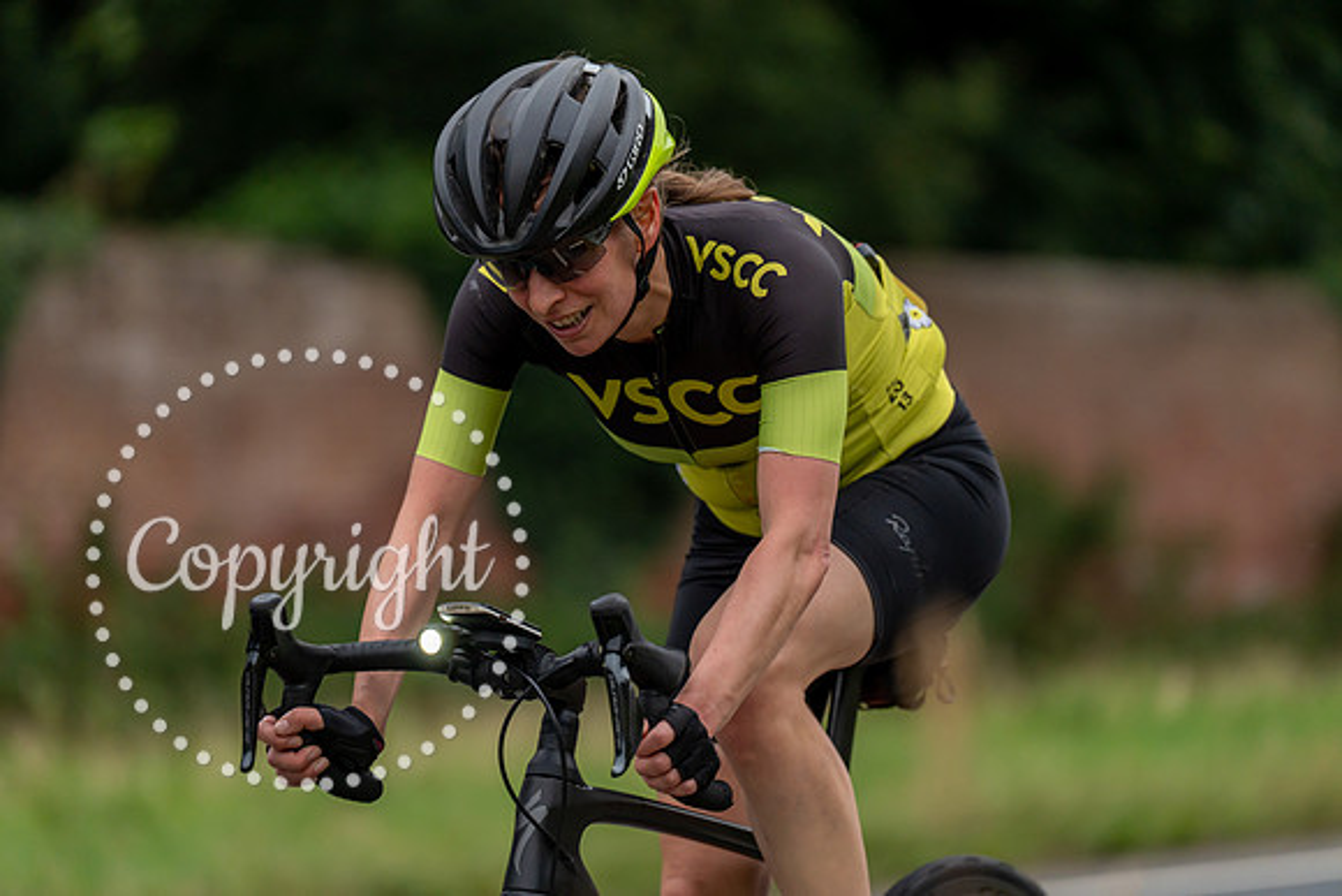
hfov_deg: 10.9
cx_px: 671
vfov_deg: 7.3
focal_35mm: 188
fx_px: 7010
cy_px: 448
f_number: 3.2
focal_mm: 188
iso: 1000
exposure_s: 1/640
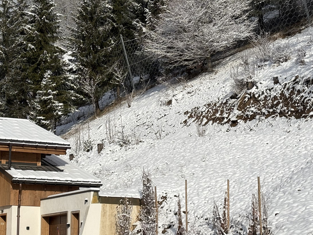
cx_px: 84
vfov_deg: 15.5
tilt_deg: +13.8
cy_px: 56
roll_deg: -0.1
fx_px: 859
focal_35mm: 95
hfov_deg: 20.5
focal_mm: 5.96
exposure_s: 1/4630
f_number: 1.6
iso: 25
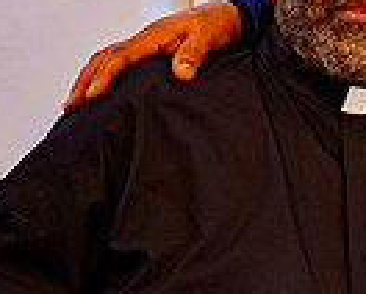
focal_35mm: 433
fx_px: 4697
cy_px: -123
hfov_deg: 4.4
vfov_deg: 3.6
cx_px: 702
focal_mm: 105
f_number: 2.2
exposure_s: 1/125
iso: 800
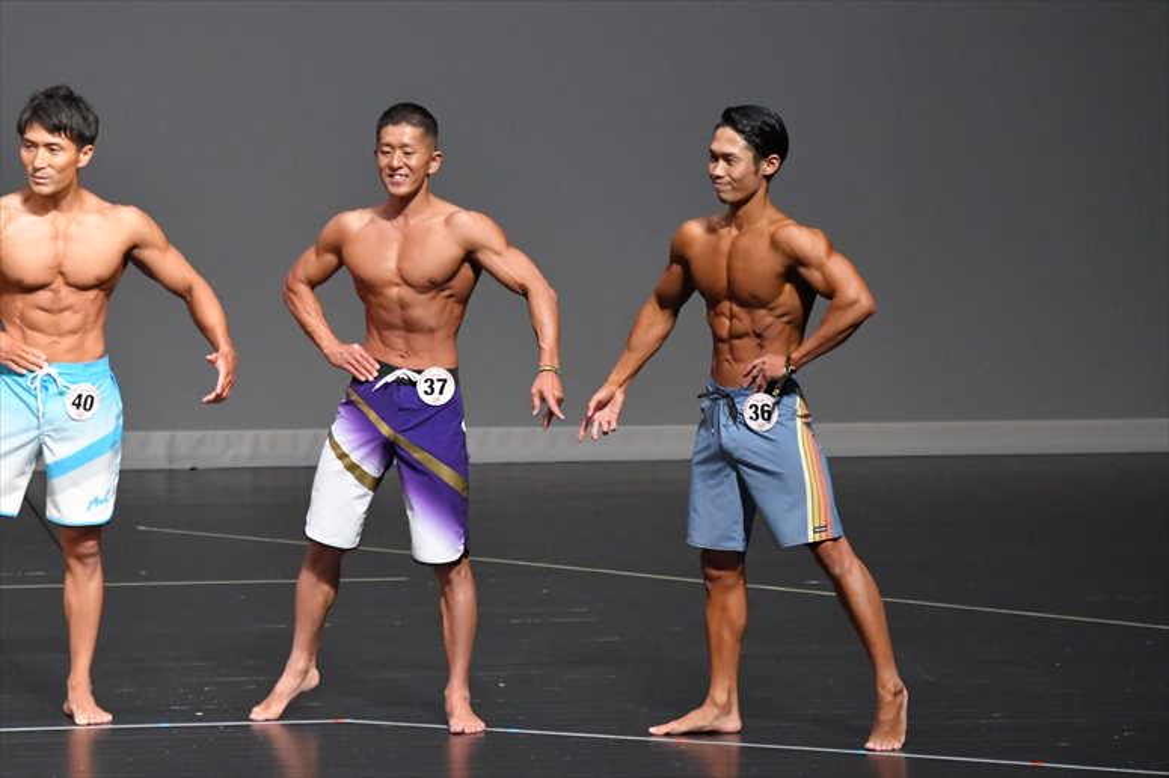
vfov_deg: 4.4
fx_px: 10224
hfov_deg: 6.5
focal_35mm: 315
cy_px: 389
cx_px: 584
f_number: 5.6
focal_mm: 210
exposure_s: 1/400
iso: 9000
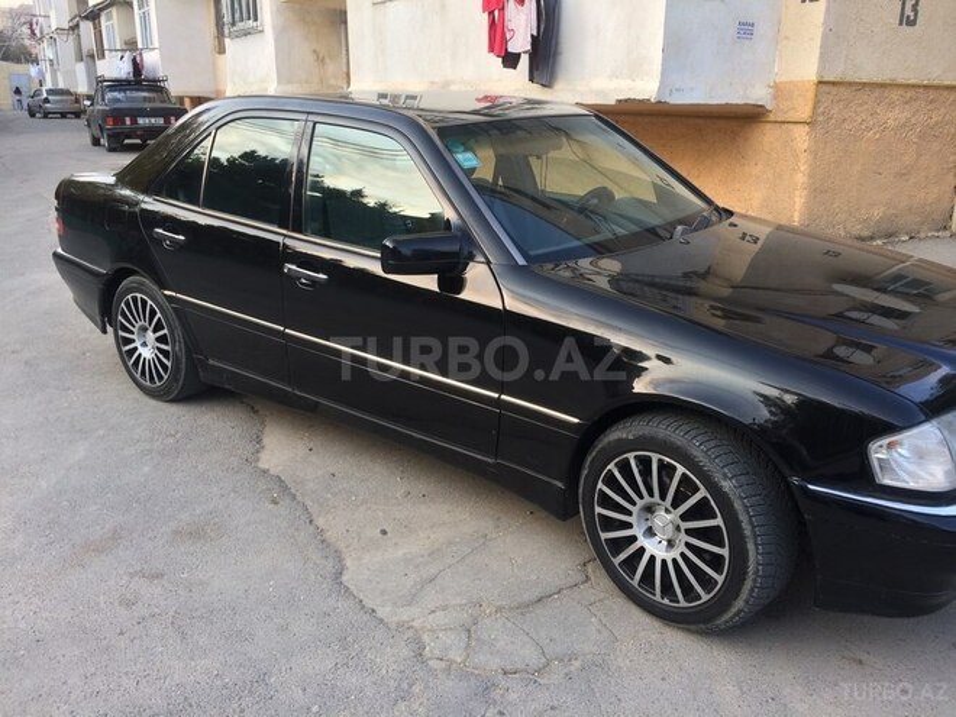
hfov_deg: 61.7
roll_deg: +0.4
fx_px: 801
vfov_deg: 48.2
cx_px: 478
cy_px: 358
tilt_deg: -18.3
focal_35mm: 29
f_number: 2.2
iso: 32
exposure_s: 1/129
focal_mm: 4.15
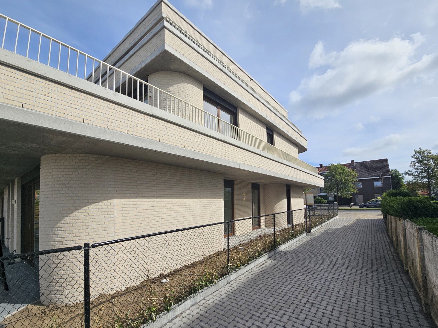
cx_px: 219
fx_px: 164
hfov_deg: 106.2
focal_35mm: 13
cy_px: 164
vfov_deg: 89.9
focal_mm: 2.2
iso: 50
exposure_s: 1/3540
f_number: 2.2
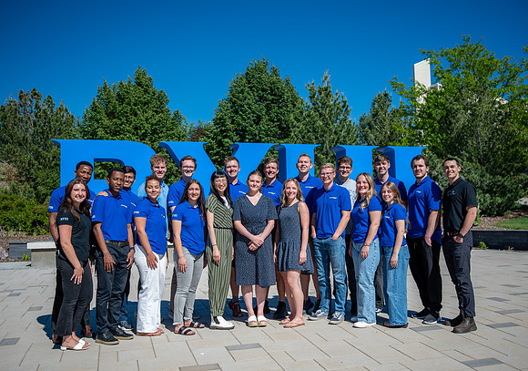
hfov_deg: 51.1
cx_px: 279
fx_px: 553
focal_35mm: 37
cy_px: 183
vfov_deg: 37.1
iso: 125
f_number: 2.8
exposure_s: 1/2500
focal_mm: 31
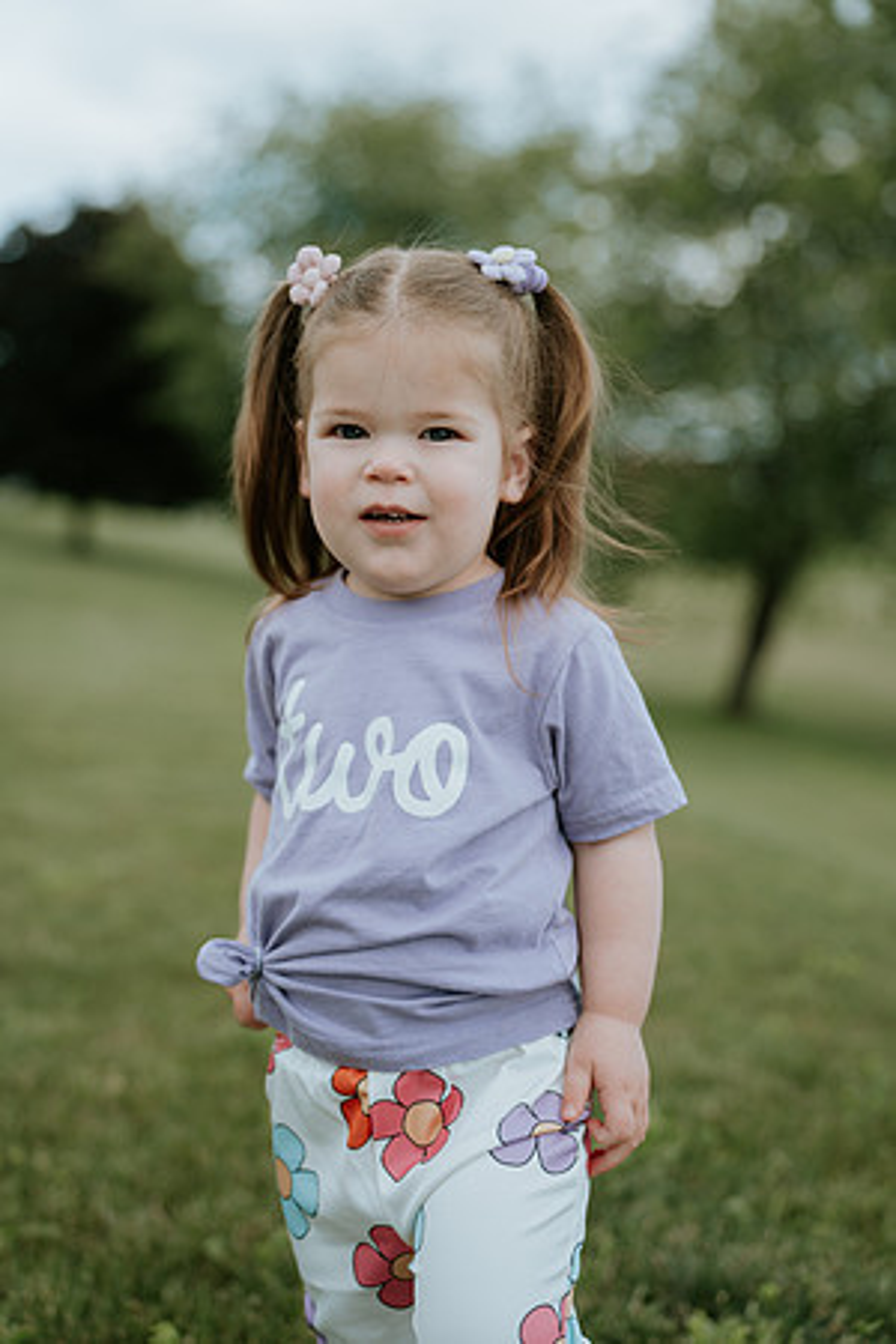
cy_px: 672
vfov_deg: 38.9
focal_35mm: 51
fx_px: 1904
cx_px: 448
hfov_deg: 26.5
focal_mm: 51
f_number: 2.2
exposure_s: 1/500
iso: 100
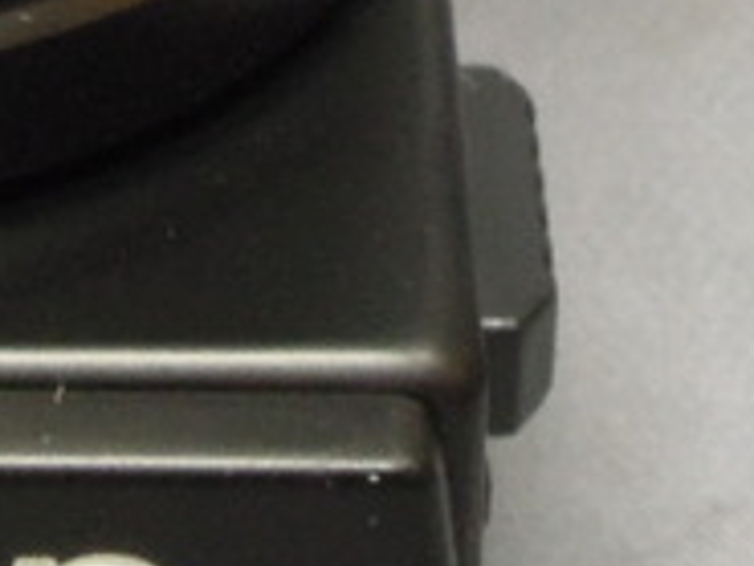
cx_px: -293
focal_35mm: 259
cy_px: -786
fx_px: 5645
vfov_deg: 5.5
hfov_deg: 7.5
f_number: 5.8
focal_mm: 7.2
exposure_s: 1/13
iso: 400
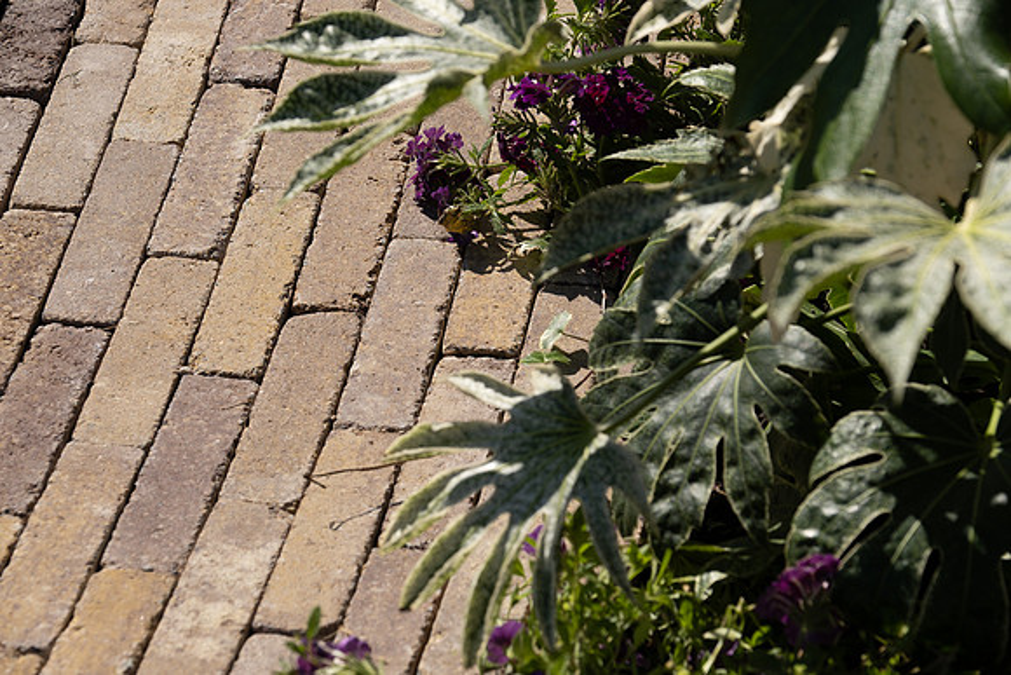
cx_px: 506
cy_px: 338
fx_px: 4298
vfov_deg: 9.0
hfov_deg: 13.4
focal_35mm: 153
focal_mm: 102.2
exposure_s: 1/640
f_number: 6.4
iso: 160
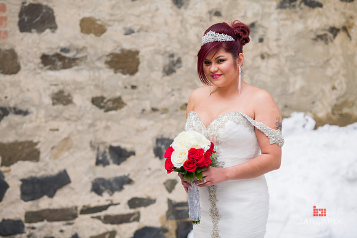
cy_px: 119
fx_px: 1240
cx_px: 178
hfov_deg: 16.4
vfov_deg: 11.0
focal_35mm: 125
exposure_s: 1/250
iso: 200
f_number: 3.2
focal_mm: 125
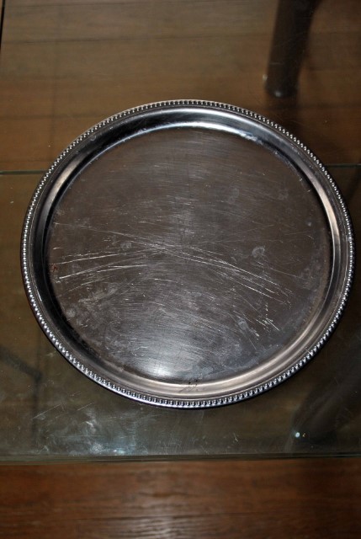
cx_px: 180
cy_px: 270
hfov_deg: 28.2
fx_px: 719
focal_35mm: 48
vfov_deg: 41.1
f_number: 4.8
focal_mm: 32
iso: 200
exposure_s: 1/60
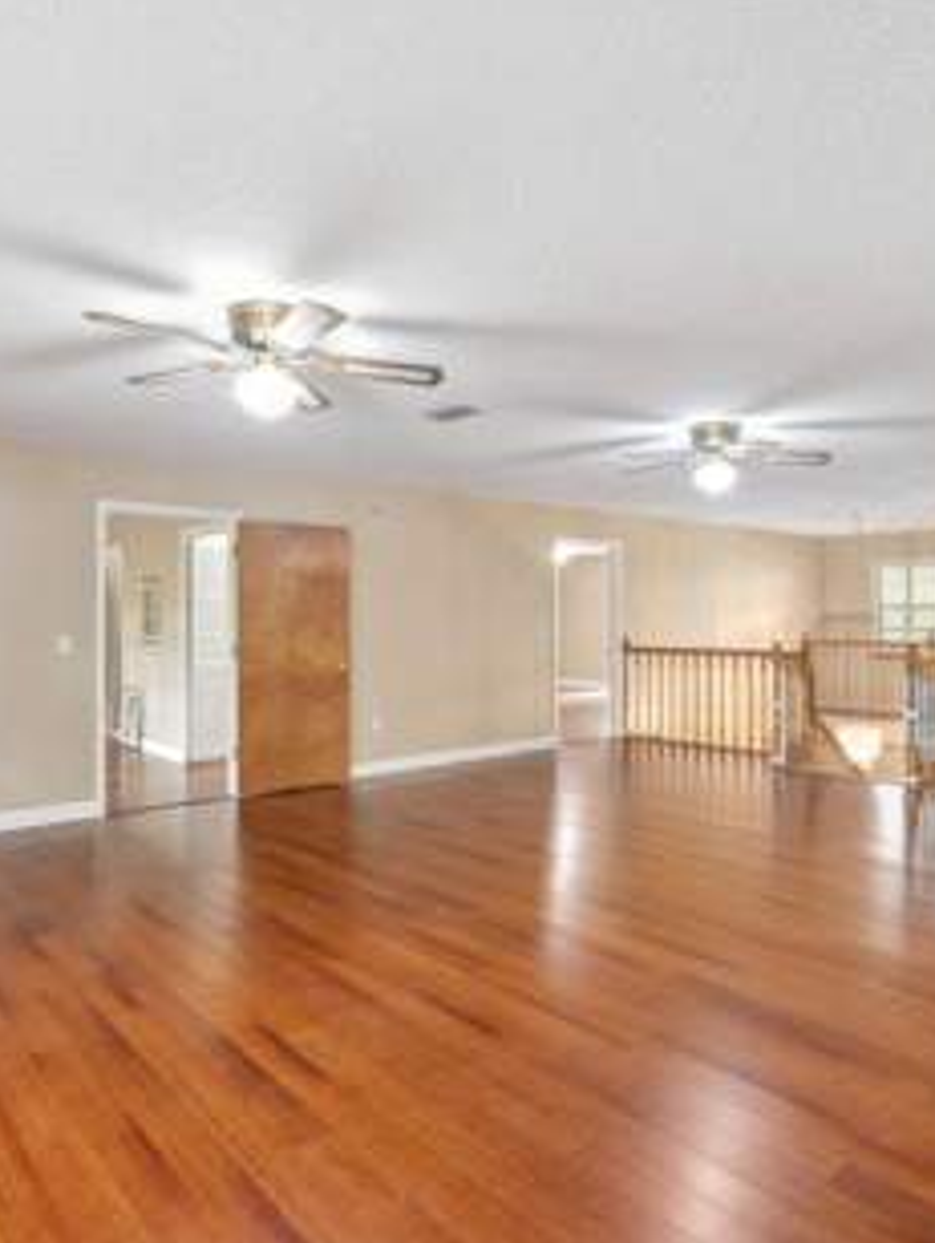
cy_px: 630
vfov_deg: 71.5
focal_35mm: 24
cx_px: 470
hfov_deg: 56.9
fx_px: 863
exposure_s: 4
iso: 320
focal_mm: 16
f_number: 9
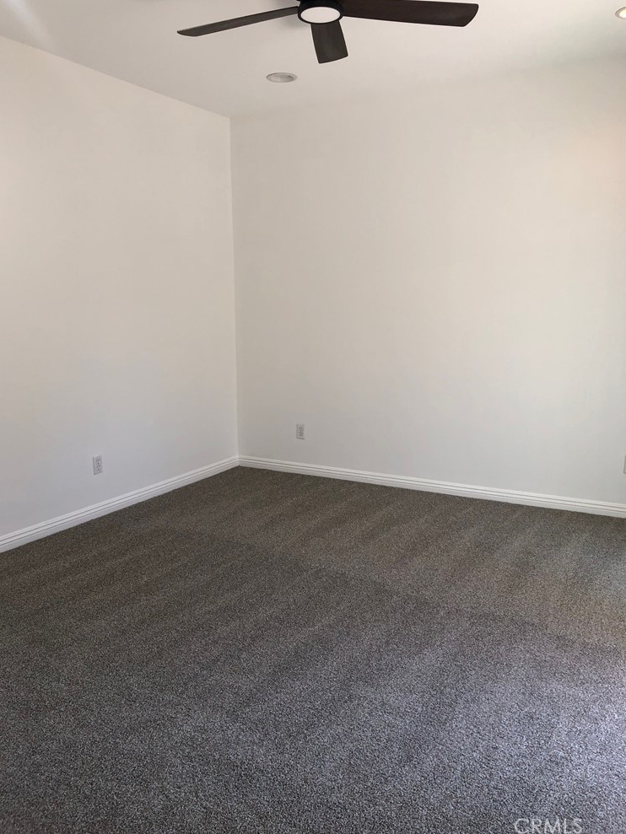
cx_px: 309
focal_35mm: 29
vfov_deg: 61.6
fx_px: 699
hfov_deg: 48.2
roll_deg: +0.5
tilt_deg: -6.9
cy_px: 406
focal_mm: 4
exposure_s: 1/120
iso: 64
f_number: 1.8
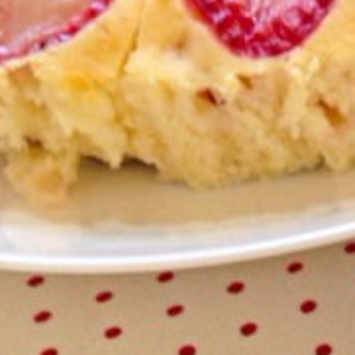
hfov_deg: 10.5
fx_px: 1798
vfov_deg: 11.2
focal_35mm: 155
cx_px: 677
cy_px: 316
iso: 64
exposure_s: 1/20
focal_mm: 4.12
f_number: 2.4
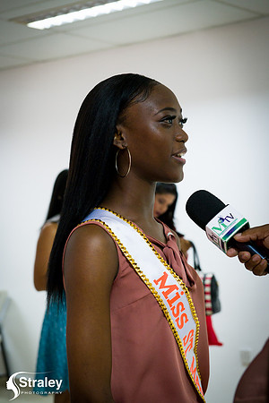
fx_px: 785
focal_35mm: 70
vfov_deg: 28.8
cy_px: 202
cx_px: 134
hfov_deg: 19.5
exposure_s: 1/100
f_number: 6.3
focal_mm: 70
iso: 5000
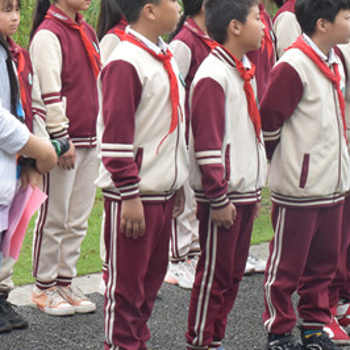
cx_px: 13
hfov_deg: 12.9
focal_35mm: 134
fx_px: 1536
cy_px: 30
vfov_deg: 12.9
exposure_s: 1/320
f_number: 9
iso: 1600
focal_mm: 35
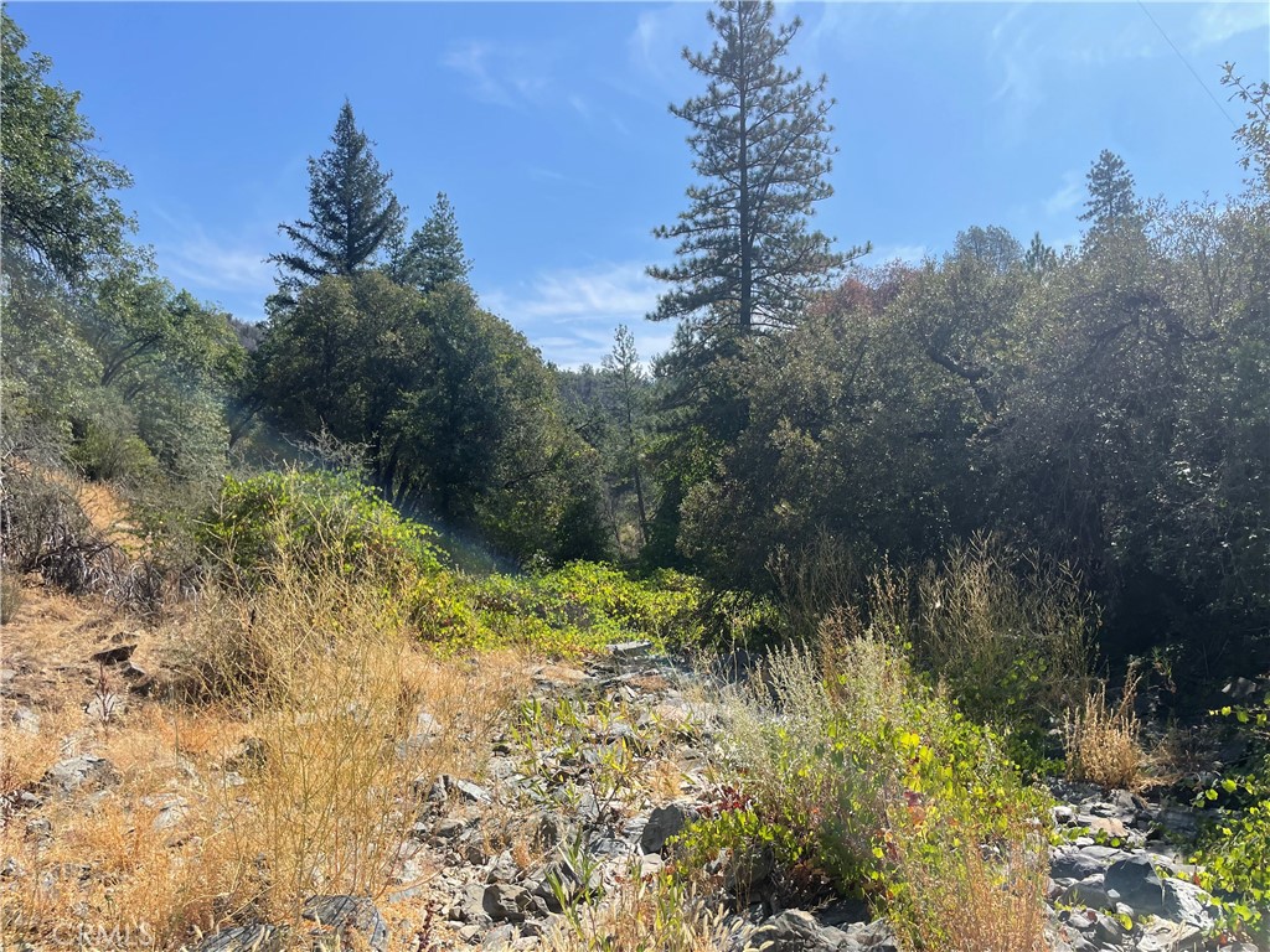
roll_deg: -0.6
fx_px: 954
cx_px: 635
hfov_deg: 67.3
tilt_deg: +4.3
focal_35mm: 26
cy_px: 476
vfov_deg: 53.1
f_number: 1.6
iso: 32
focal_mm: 4.2
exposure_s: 1/3040
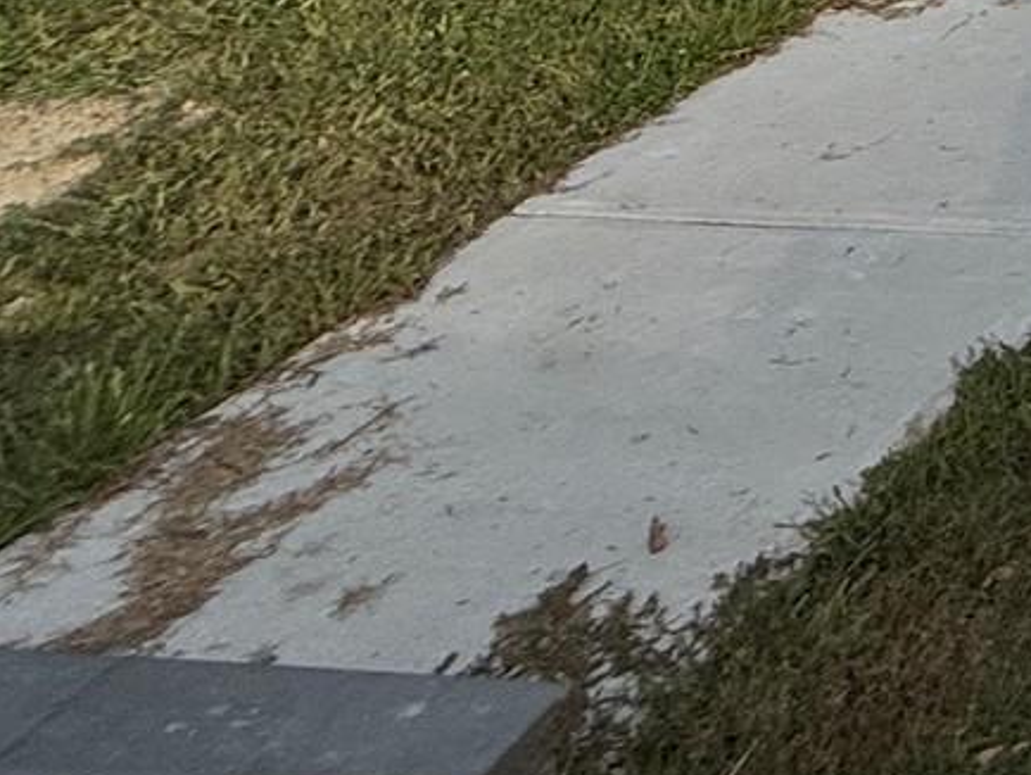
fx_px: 1967
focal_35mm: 66
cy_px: -865
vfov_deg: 16.1
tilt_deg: -2.6
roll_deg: +0.4
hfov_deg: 18.1
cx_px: 2124
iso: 50
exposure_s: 1/3460
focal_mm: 2.22
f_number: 2.2
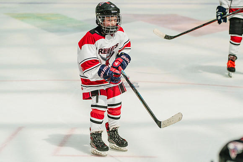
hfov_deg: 11.2
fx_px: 1244
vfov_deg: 7.5
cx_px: 121
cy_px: 98
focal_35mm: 184
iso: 1600
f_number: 4
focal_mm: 140
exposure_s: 1/4000
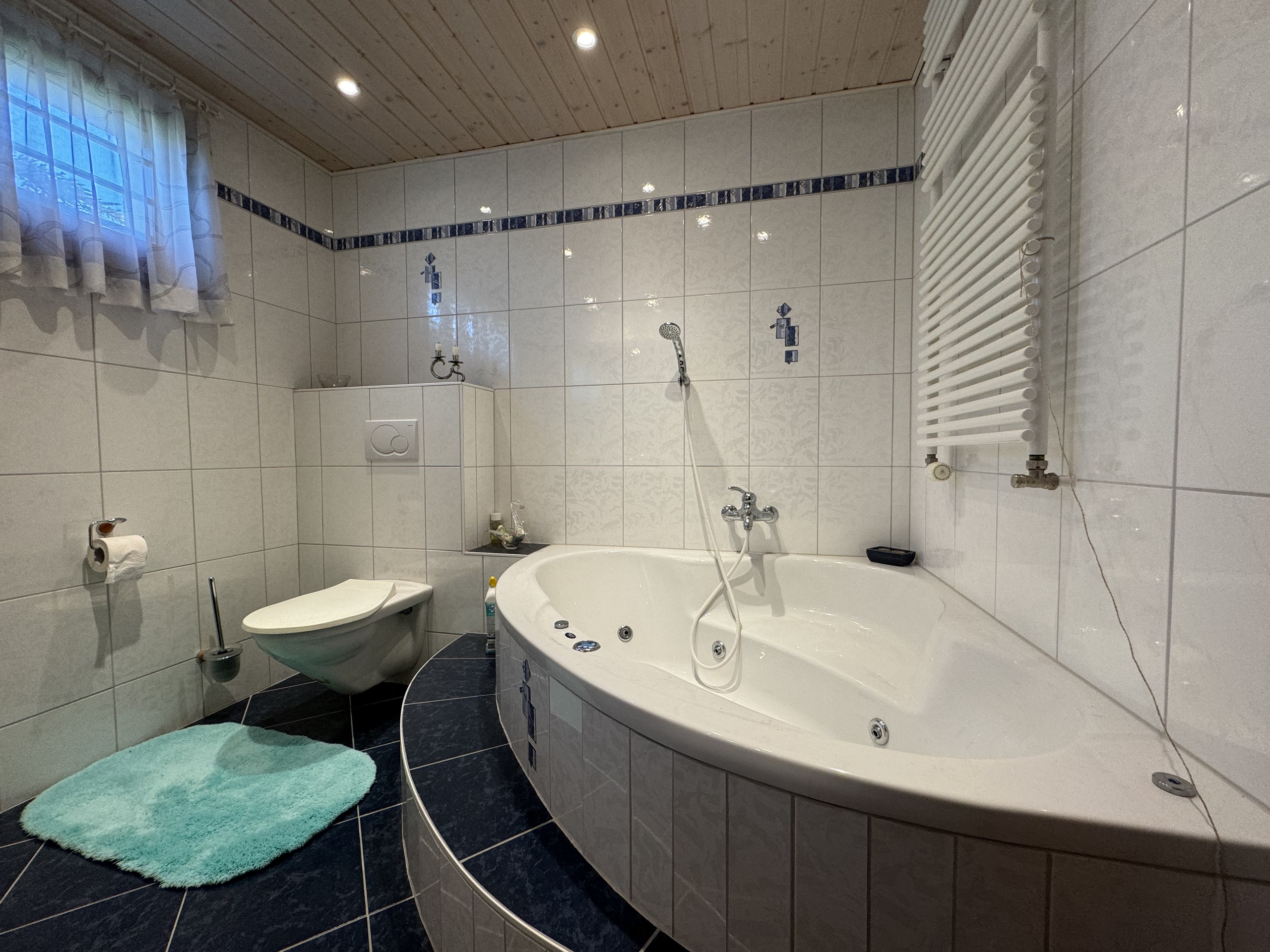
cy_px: 476
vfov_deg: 85.7
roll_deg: +0.0
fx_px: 514
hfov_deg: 102.1
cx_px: 635
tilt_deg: -3.0
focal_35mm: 14
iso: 100
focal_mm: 2.22
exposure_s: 1/100
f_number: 2.2
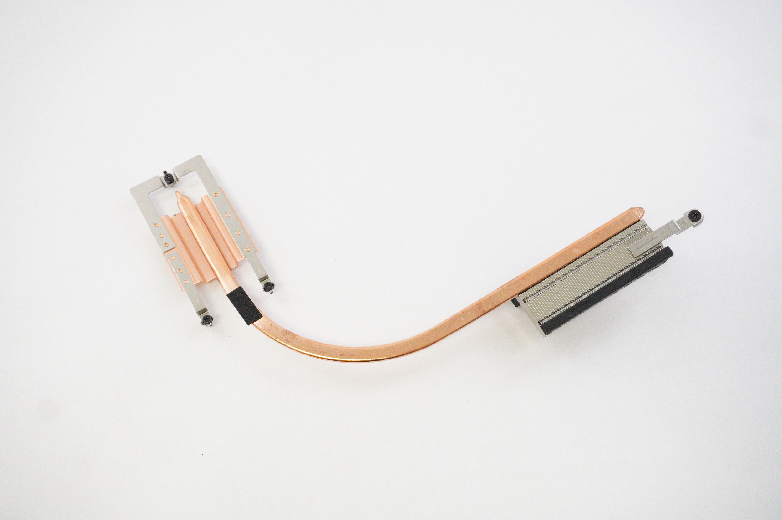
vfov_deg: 33.0
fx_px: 879
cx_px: 391
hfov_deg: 48.0
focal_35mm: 40
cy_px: 260
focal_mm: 27
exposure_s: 1/320
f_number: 5.6
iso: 5000
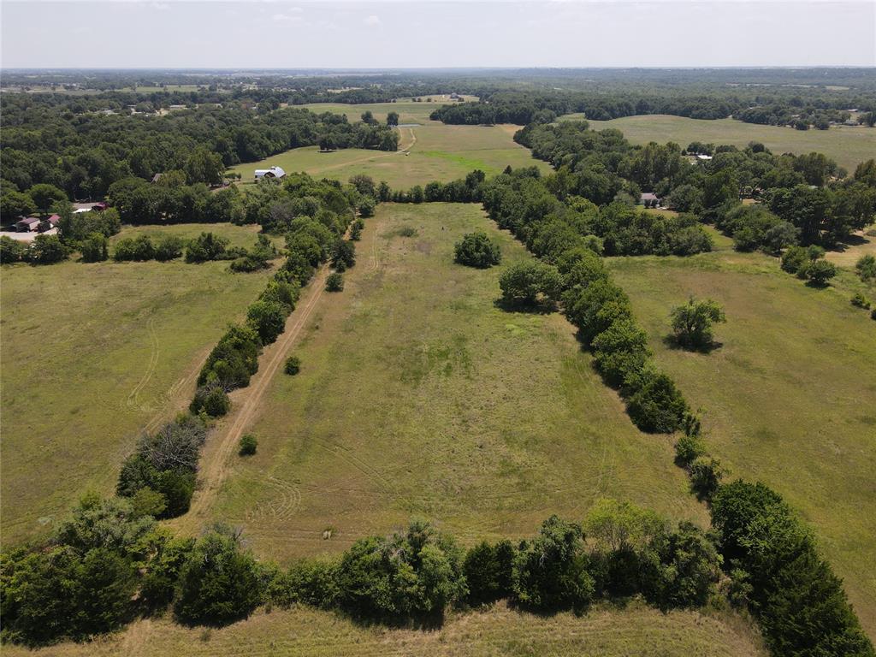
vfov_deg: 56.8
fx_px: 607
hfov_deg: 71.6
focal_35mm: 24
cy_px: 328
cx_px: 438
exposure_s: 1/640
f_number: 2.8
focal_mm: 4.5
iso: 100
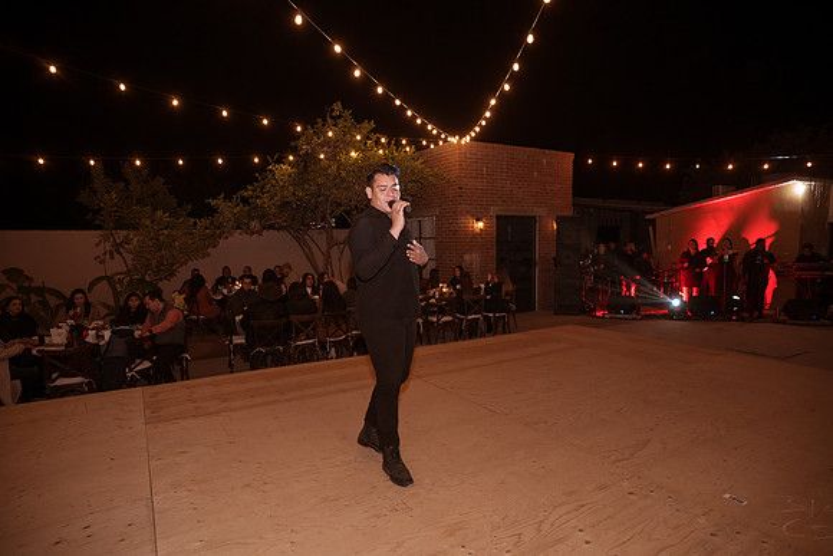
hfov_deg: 84.0
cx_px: 416
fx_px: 463
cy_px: 278
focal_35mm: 20
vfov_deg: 62.0
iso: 1600
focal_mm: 20
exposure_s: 1/100
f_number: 4
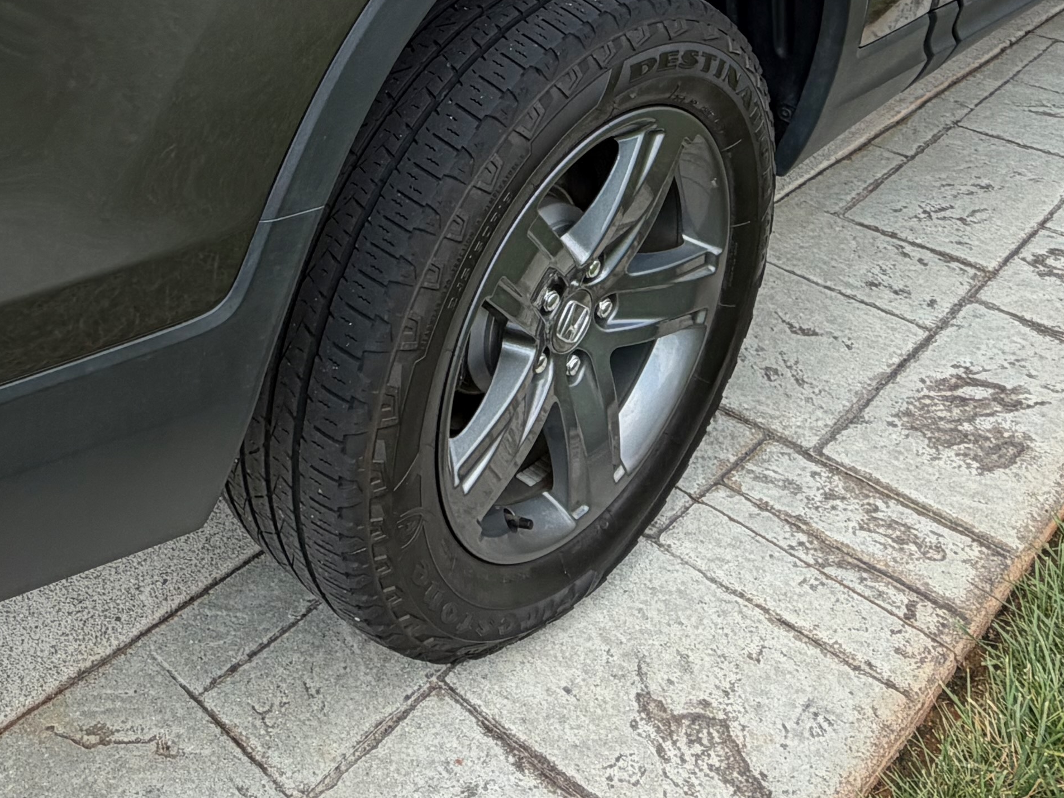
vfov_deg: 30.8
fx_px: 1291
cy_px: -71
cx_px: 297
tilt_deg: -15.5
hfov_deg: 43.7
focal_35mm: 42
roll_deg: +1.9
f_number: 2.2
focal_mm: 2.22
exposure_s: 1/338
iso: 50
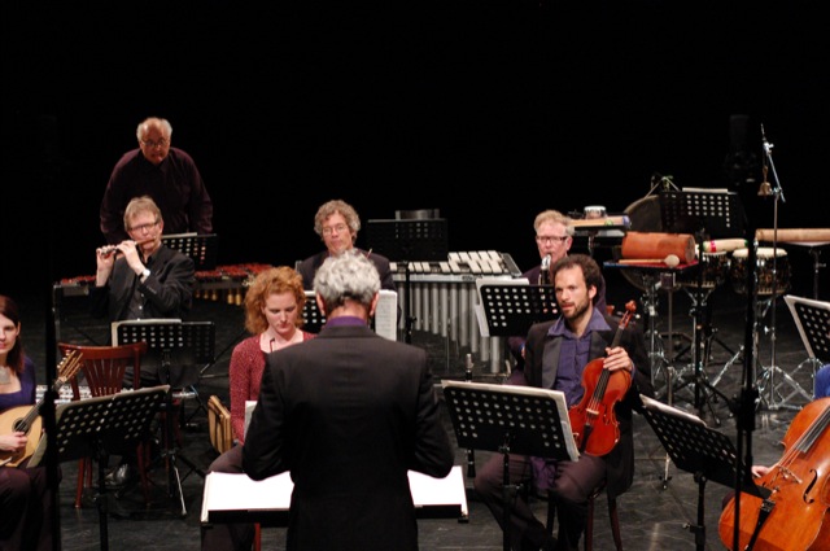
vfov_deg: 18.1
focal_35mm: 75
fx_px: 1727
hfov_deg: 27.0
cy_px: 276
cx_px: 415
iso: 1600
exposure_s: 1/80
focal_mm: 50
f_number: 3.5
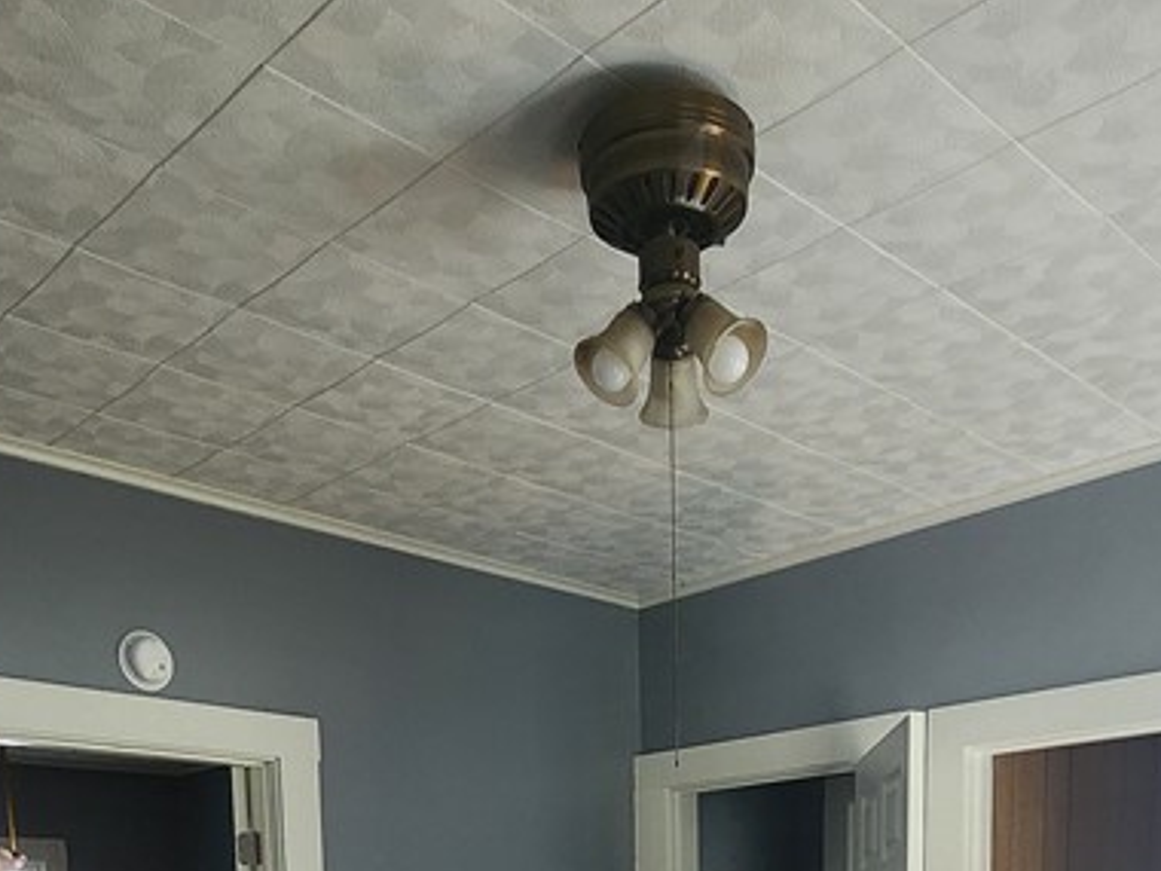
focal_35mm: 35
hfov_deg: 52.6
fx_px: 1174
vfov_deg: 31.3
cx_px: 590
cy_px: 1140
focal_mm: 2.2
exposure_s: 1/60
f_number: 2.2
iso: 160
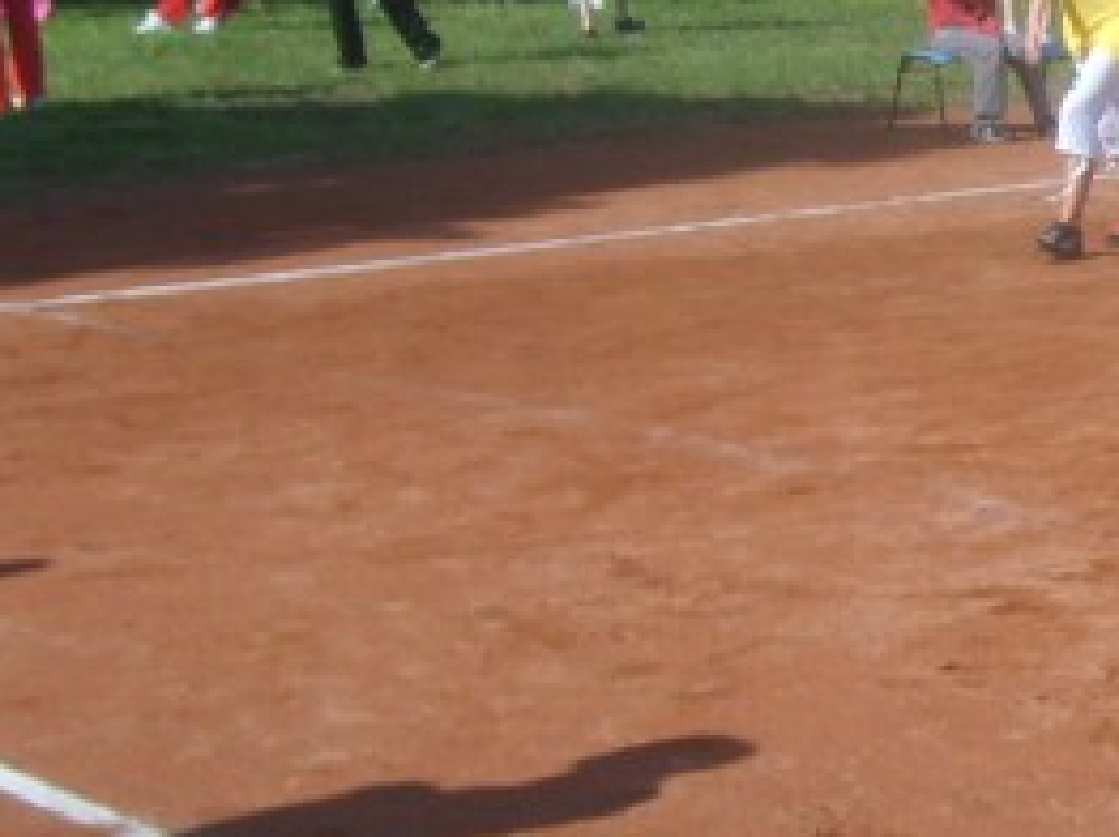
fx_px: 3456
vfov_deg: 13.8
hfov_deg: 16.8
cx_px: 1636
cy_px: 342
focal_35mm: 107
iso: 50
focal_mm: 5.8
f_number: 2.8
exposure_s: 1/1000
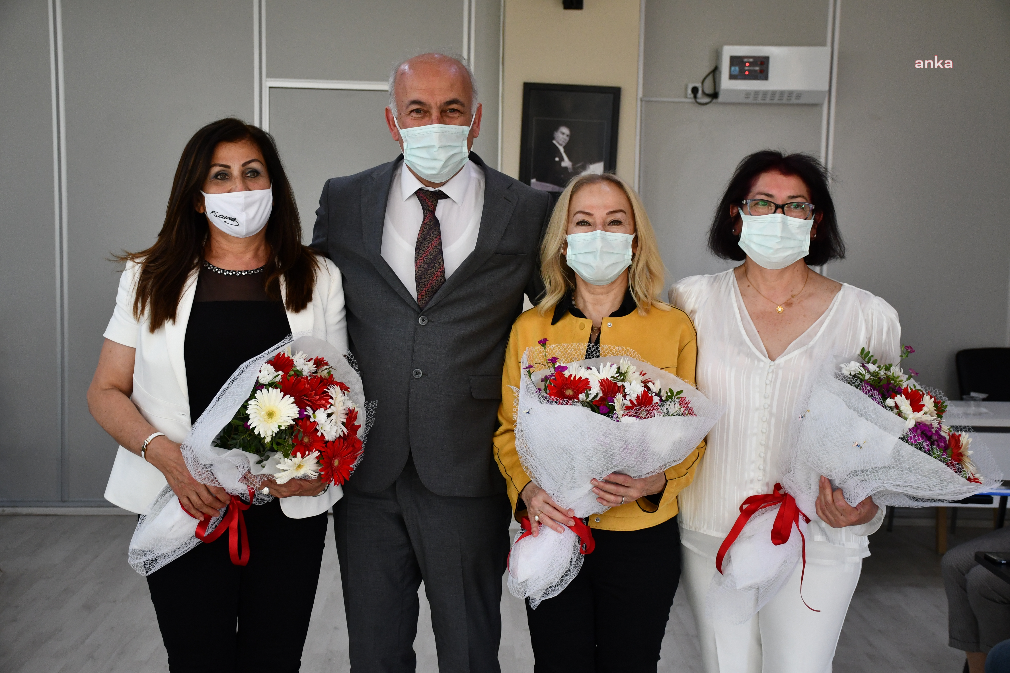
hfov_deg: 41.1
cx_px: 505
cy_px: 336
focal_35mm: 48
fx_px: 1347
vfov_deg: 28.1
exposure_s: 1/250
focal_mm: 32
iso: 800
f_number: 4
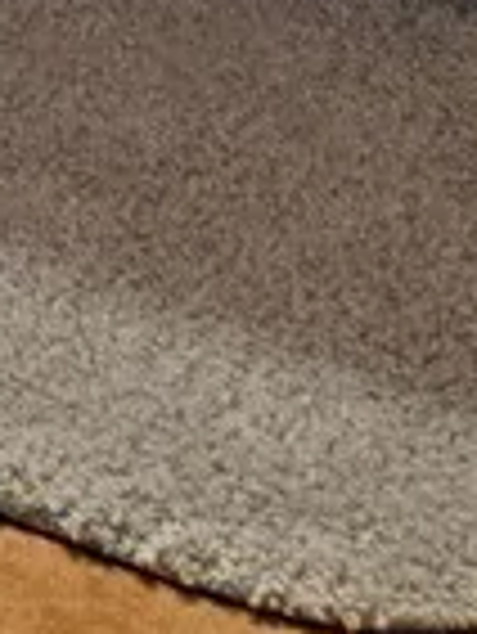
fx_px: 3064
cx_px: -868
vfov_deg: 9.0
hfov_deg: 7.9
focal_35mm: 167
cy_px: -1398
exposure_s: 1/120
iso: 200
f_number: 1.8
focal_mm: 5.4
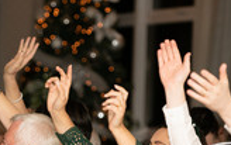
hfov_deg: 6.9
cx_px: 59
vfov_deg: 4.3
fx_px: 1910
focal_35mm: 303
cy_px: 160
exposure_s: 1/200
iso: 400
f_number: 2.8
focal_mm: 122
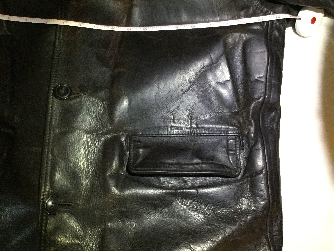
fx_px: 299
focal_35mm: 31
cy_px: 126
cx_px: 167
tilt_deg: -84.8
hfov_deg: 58.4
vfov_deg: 45.4
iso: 200
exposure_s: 1/30
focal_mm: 3.3
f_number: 2.4
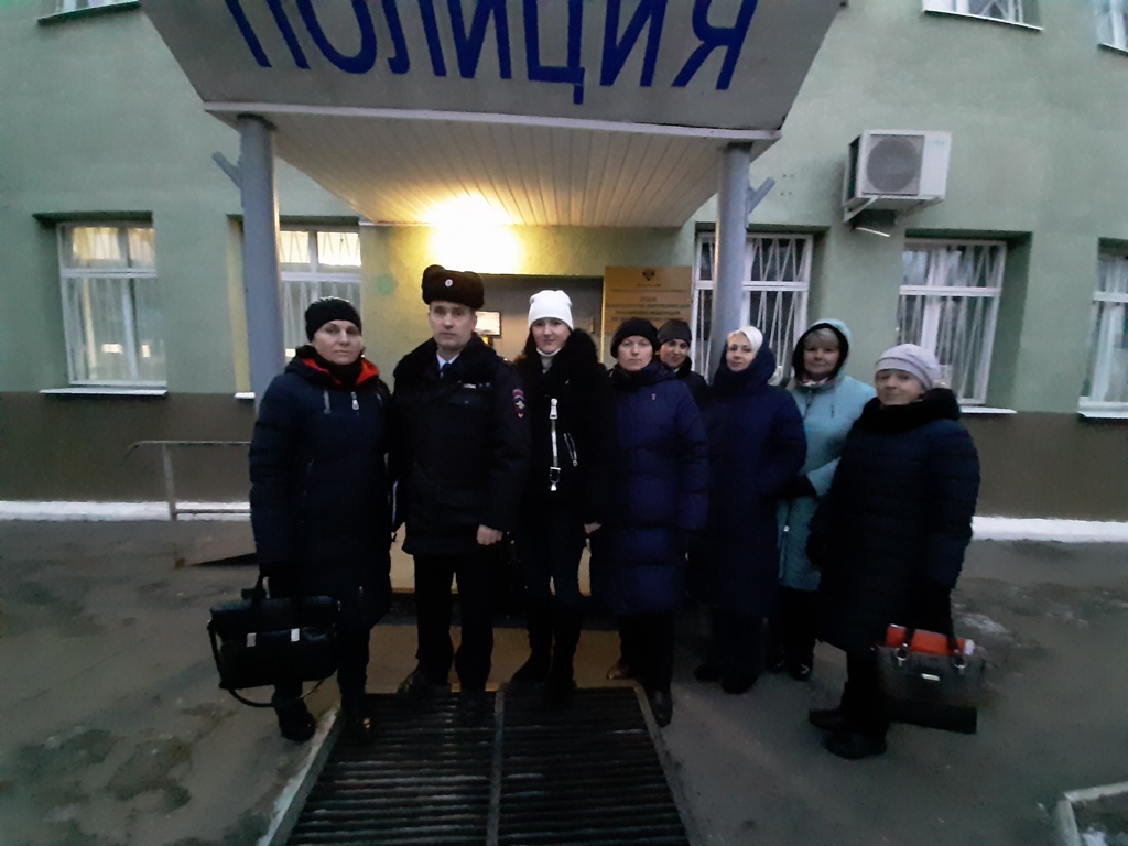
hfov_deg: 106.2
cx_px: 564
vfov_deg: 89.9
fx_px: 424
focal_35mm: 13
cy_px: 423
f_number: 2.2
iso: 1250
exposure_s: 1/10
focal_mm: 1.42
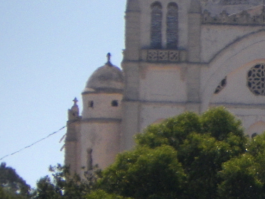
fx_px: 12134
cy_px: 173
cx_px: 393
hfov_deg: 1.3
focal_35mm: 1585
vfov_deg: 0.9
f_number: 5
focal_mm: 78.8
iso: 64
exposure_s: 1/500
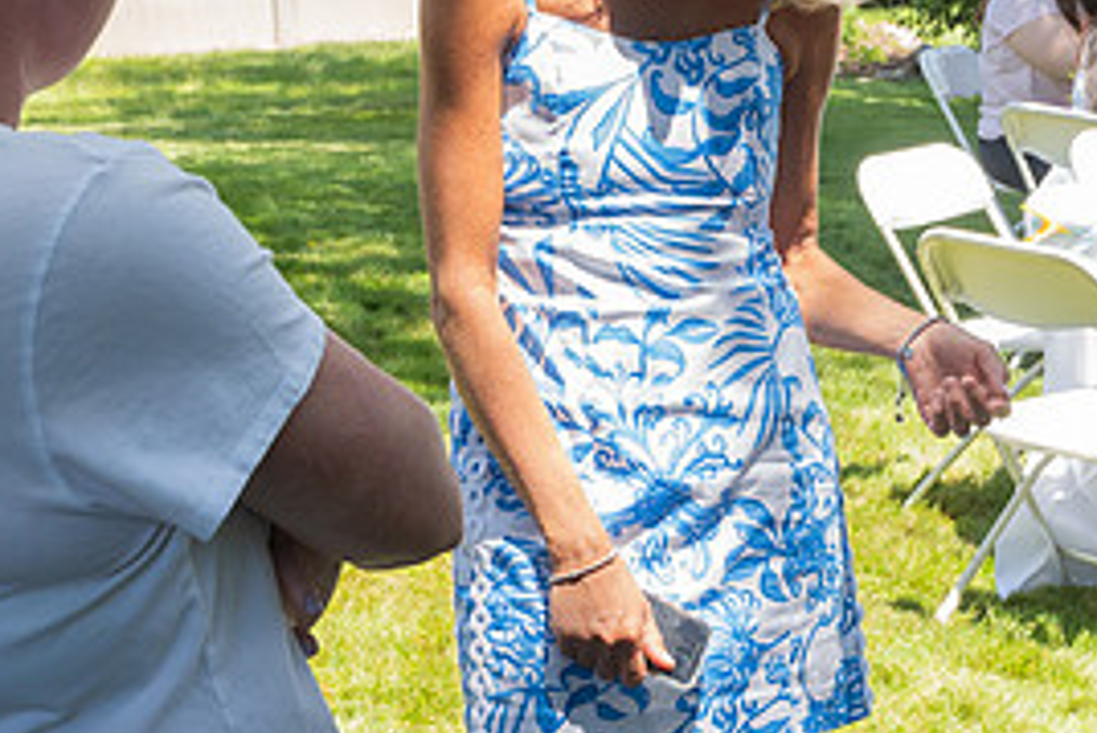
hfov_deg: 19.6
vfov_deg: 13.1
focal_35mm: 104
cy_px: 190
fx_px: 3171
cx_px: 708
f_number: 8
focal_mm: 32
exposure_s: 1/200
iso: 640
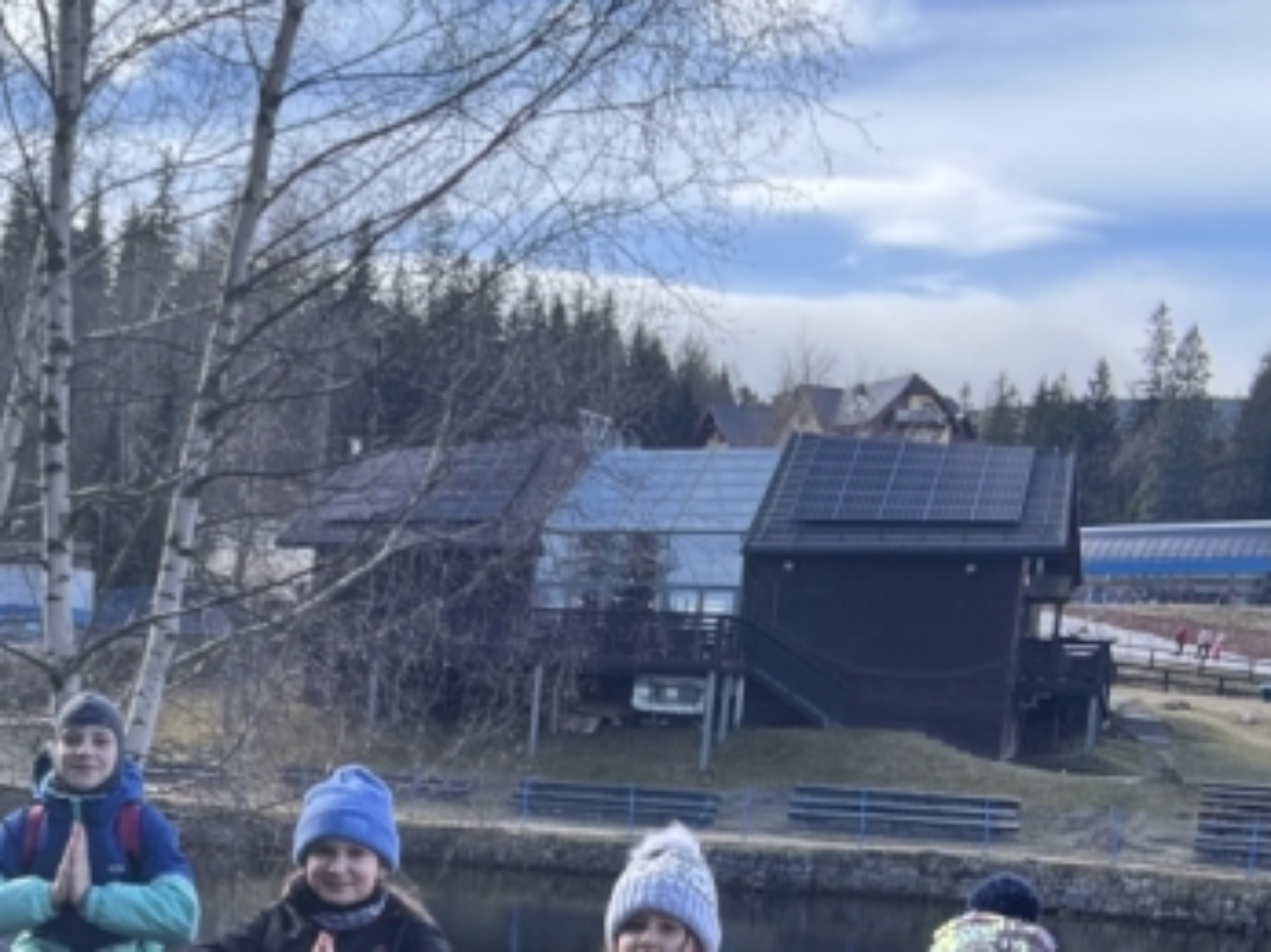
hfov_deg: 33.5
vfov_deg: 26.4
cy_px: 893
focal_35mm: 53
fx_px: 1945
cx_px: 40
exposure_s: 1/356
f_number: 1.9
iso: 25
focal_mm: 2.69
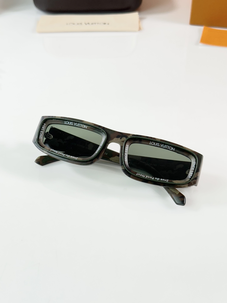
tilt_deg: -39.2
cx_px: 114
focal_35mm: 48
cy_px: 152
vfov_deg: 39.7
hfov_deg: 30.3
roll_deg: +0.7
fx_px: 420
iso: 80
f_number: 1.78
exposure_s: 1/100
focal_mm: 6.86
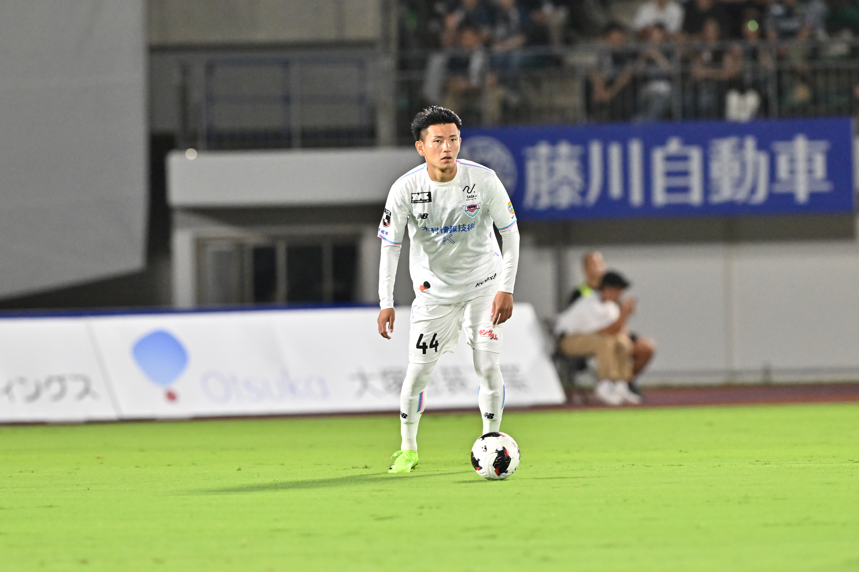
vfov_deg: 2.3
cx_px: 430
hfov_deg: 3.4
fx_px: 14312
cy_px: 286
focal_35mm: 600
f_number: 4
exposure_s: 1/2000
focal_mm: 400
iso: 3200
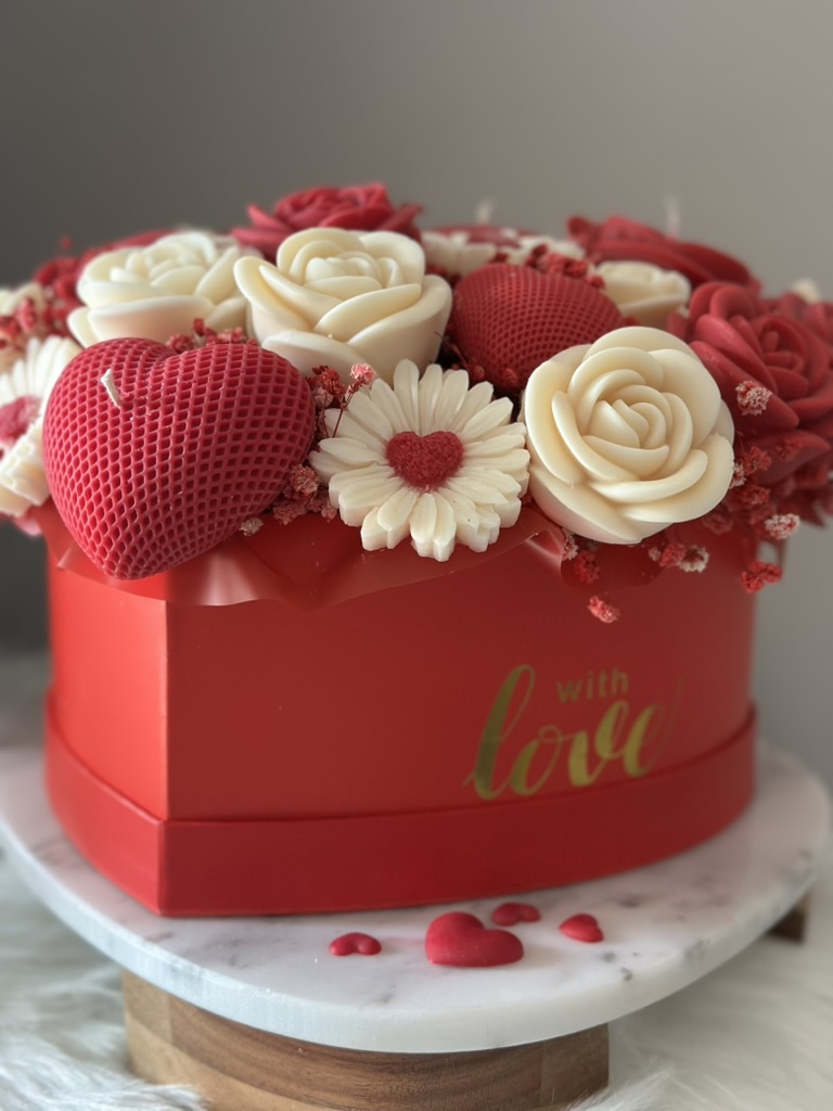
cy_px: 556
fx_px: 1540
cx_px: 416
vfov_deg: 39.7
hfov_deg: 30.3
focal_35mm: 48
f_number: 1.78
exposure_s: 1/60
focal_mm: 6.86
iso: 320
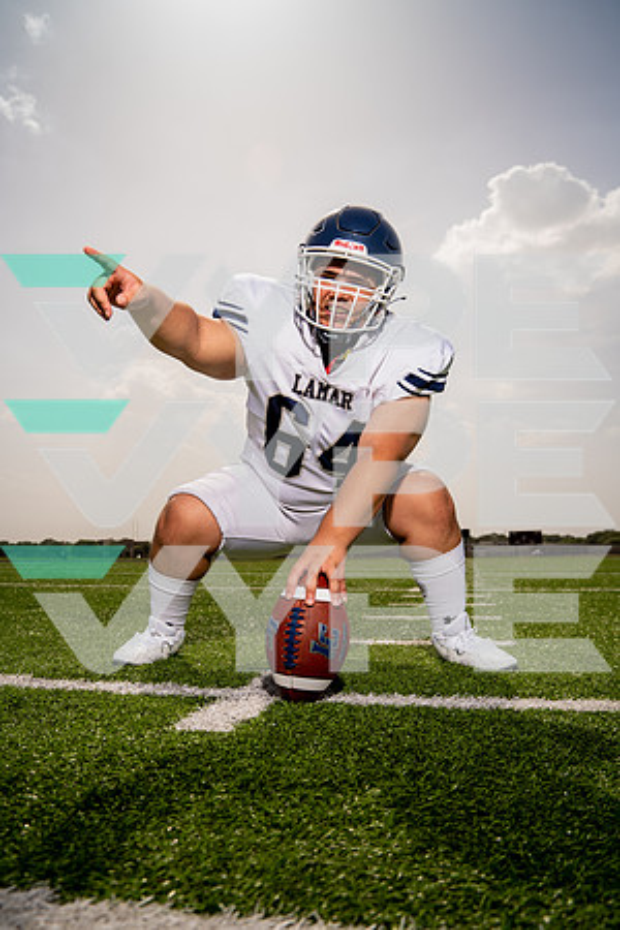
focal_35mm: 27
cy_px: 465
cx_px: 310
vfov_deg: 67.4
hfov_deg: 47.9
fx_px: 697
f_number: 4.5
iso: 100
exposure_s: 1/800
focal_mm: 27
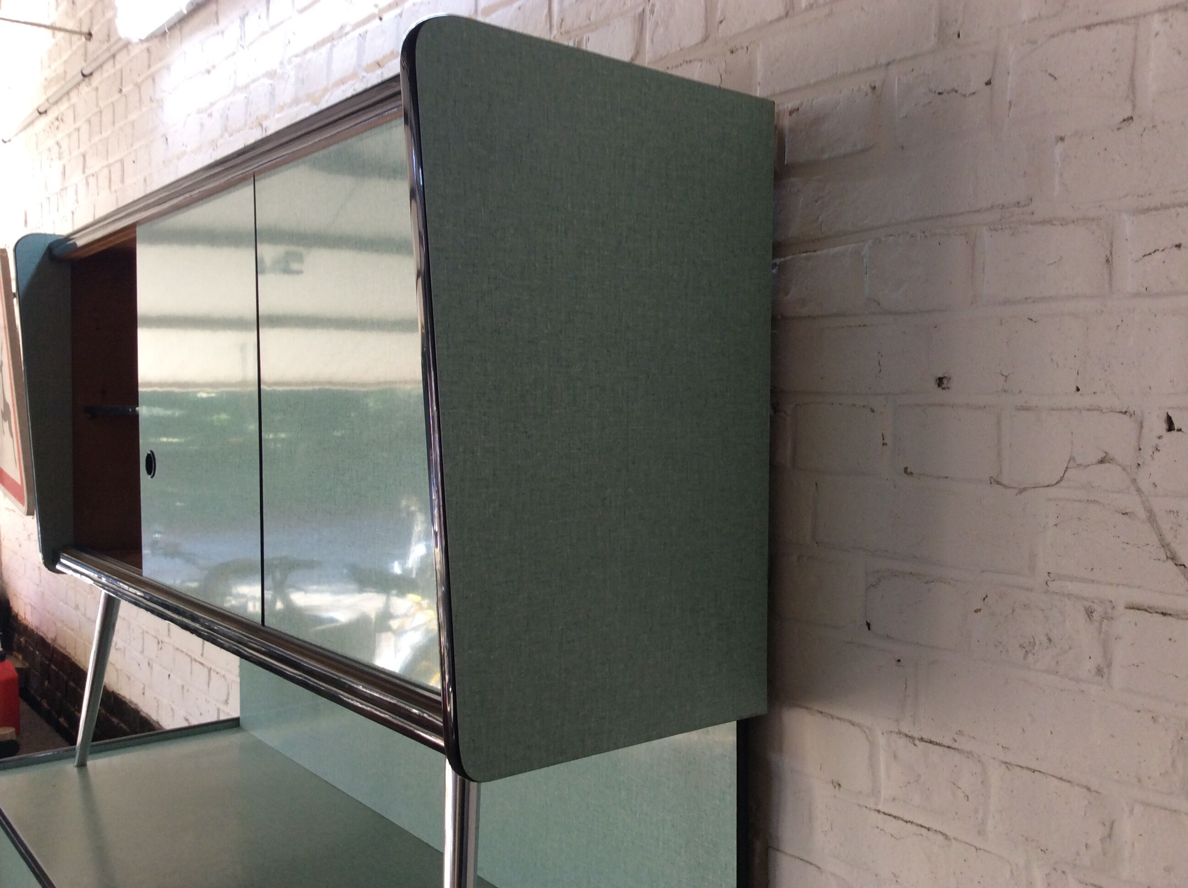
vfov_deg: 44.1
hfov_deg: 56.9
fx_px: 1097
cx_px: 594
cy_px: 444
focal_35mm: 32
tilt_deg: -3.2
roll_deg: -0.2
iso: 40
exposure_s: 1/33
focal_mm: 3.3
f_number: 2.4
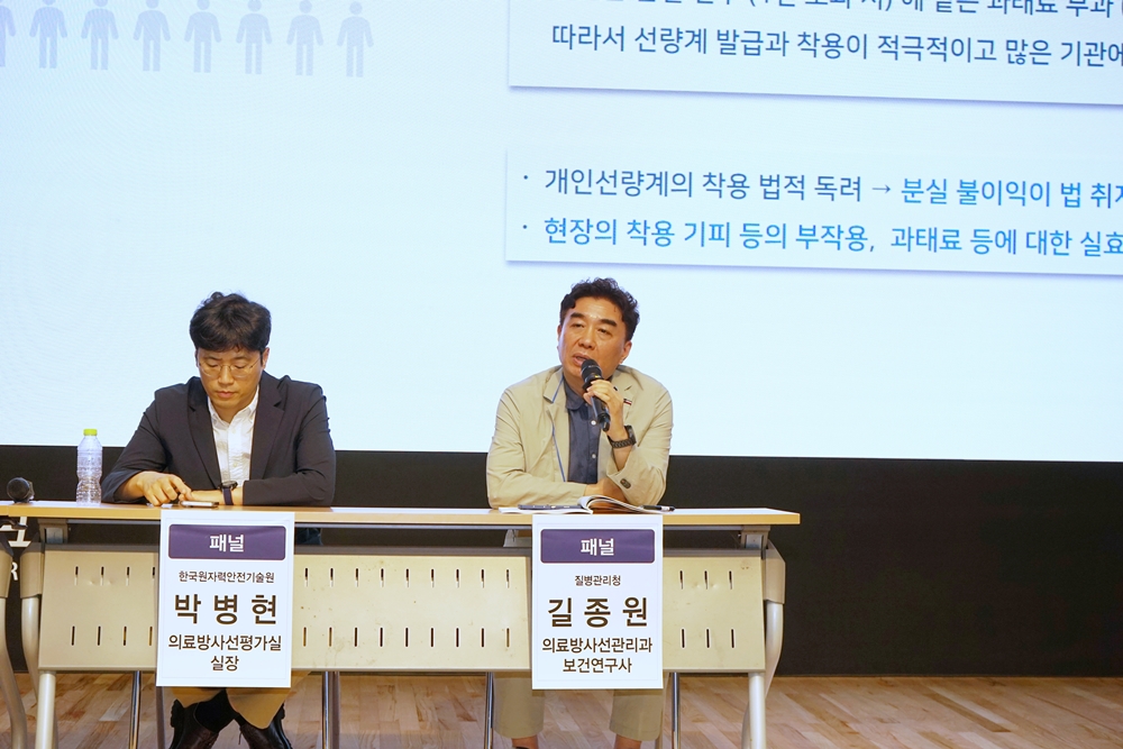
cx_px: 562
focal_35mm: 70
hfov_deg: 28.8
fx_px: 2184
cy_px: 374
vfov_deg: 19.5
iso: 400
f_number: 7.1
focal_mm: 70
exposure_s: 1/100
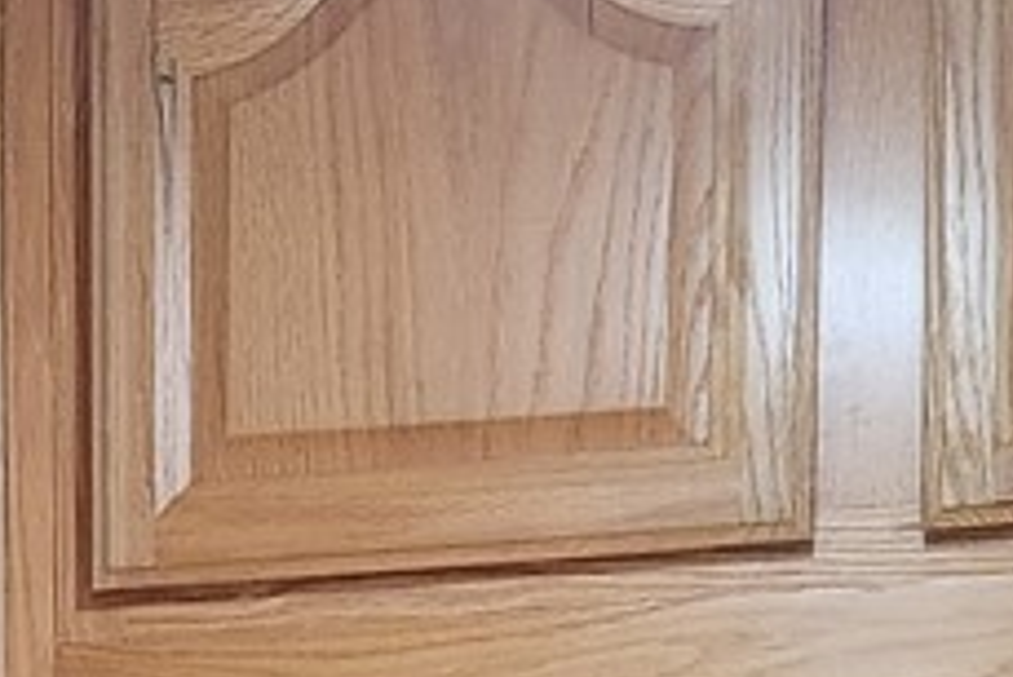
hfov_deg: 12.0
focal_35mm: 167
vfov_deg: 7.5
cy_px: 1832
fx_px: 4702
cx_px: -296
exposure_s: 1/120
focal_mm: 5.4
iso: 250
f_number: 1.8
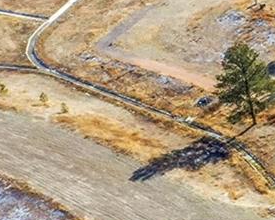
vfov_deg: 10.1
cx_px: 764
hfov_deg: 10.1
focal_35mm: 153
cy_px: 63
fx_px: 1245
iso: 800
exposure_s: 1/1250
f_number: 7.1
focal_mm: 10.26
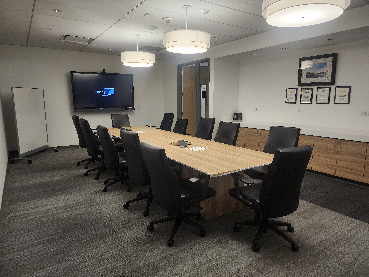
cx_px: 184
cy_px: 138
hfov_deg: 73.9
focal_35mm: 23
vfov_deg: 58.9
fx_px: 245
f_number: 1.8
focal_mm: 6.4
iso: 250
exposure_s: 1/120
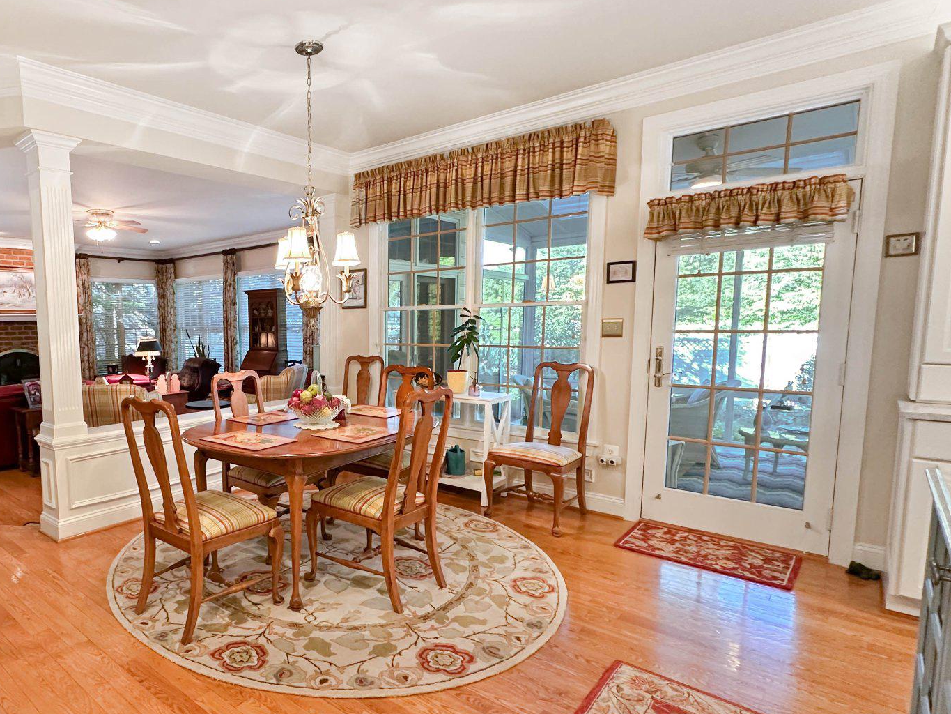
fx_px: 577
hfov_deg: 74.8
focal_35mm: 21
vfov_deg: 63.4
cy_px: 381
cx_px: 271
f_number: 2.2
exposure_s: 1/60
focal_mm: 2.22
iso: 250
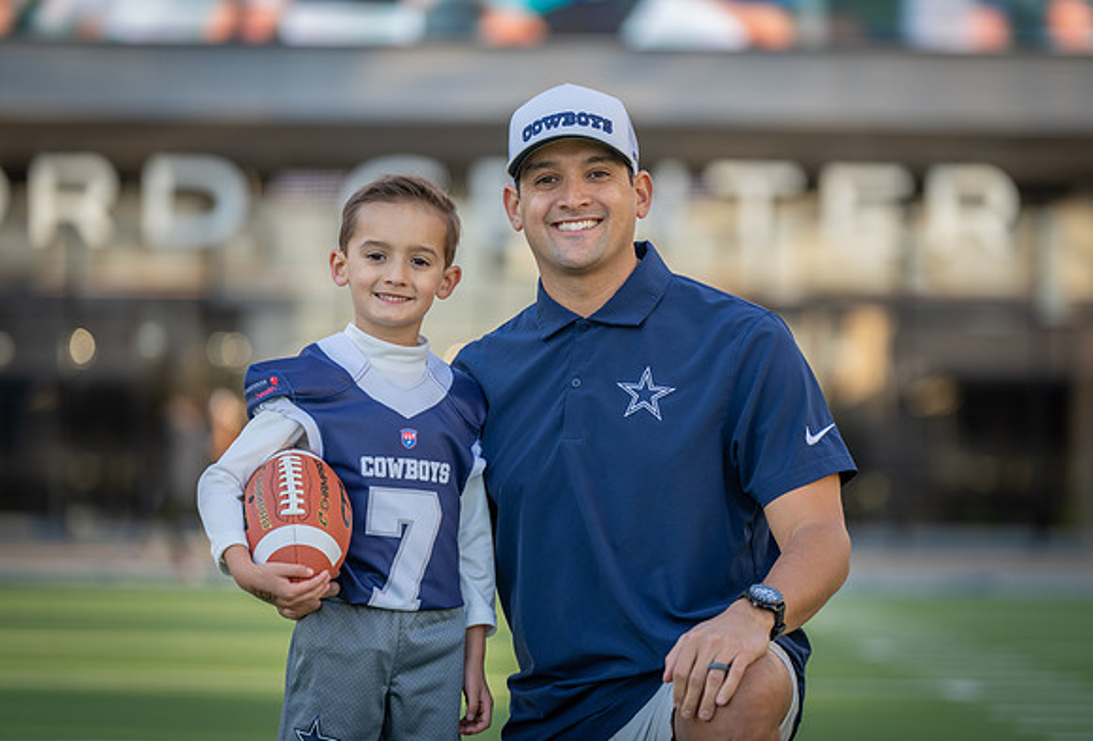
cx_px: 580
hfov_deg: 12.9
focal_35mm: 159
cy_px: 356
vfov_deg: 8.7
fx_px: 4851
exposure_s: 1/320
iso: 100
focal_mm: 150
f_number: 2.8
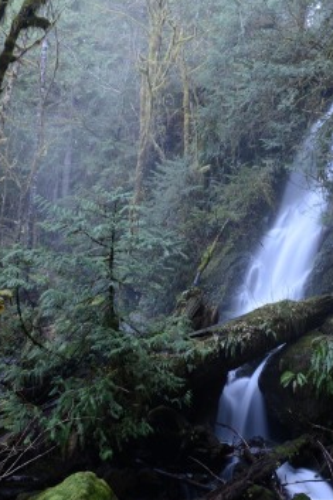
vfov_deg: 40.1
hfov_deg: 27.2
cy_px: 306
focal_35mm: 49
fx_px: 680
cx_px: 237
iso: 160
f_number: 22
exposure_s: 3
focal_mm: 32
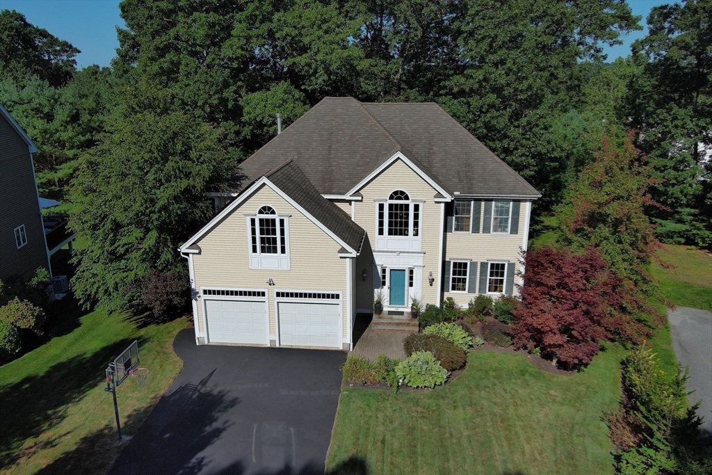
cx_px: 356
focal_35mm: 29
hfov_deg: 63.7
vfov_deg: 45.0
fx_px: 574
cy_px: 238
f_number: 2.8
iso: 103
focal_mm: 10.57
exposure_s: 1/3745
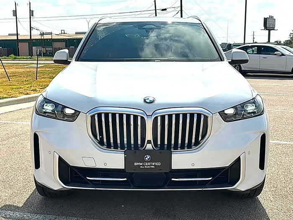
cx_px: 146
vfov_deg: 37.7
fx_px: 322
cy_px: 110
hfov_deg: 49.0
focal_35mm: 38
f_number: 1.78
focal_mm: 6.86
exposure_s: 1/10989
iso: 80
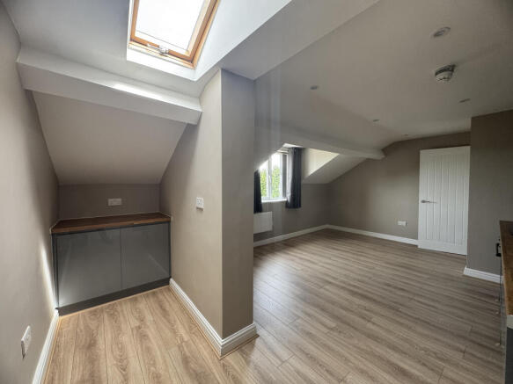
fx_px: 207
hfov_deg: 102.1
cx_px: 256
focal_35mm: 14
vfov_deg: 85.7
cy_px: 192
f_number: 2.2
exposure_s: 1/99
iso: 160
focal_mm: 2.22
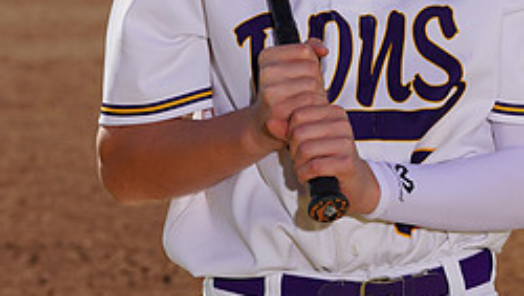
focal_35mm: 481
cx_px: 376
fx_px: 6687
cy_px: -94
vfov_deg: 2.5
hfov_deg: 4.5
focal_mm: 198
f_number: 11
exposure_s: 1/250
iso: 100
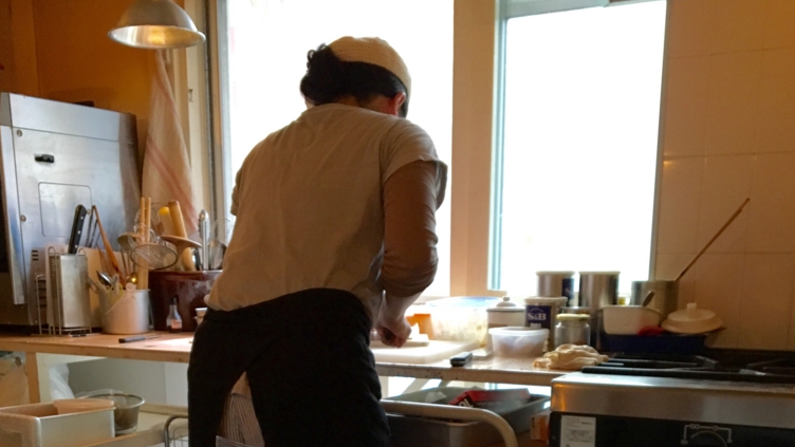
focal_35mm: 43
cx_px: 390
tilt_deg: -12.0
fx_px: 906
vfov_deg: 26.0
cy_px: 464
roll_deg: +0.1
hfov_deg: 47.4
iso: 125
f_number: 2.2
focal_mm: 4.15
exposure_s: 1/30
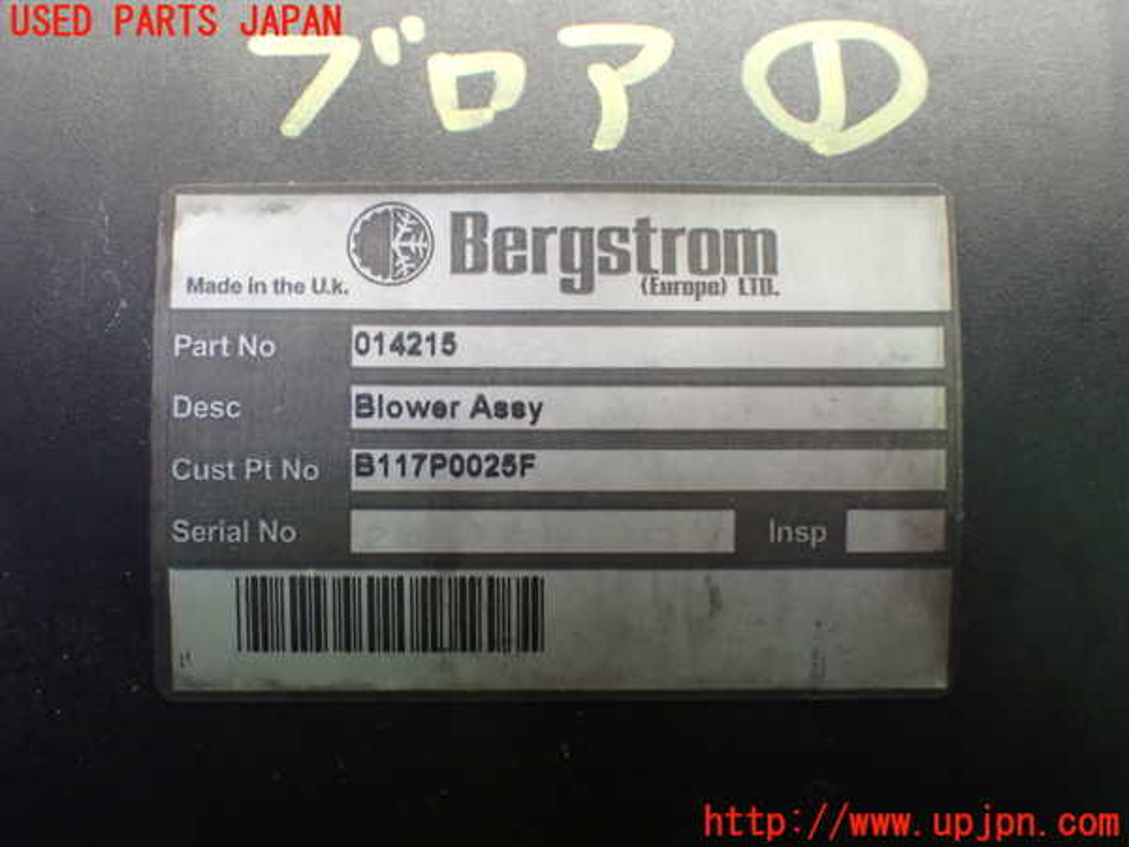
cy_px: 424
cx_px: 564
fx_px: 1761
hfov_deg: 35.5
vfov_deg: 27.0
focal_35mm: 54
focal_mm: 9.65
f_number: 3.3
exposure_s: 1/50
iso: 1250
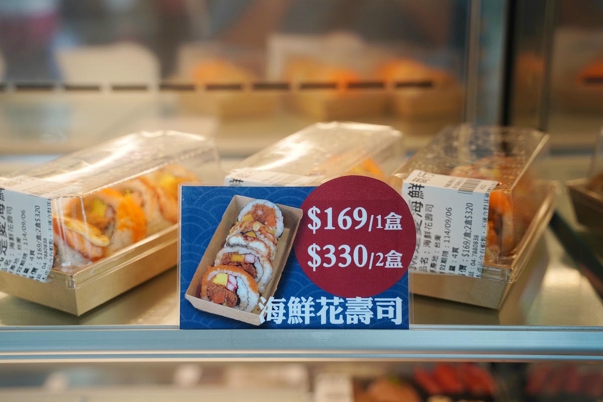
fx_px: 821
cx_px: 302
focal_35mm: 49
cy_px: 201
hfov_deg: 40.3
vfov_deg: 27.5
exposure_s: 1/160
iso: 500
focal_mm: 49
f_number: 4
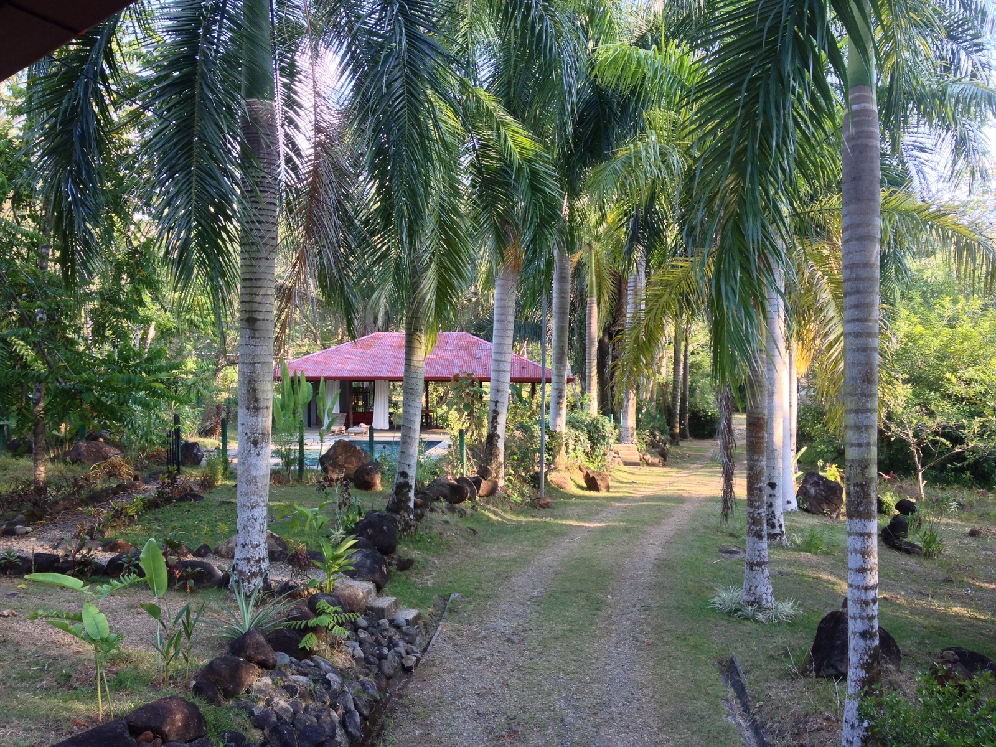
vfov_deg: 40.7
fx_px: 1007
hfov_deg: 52.6
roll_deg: +0.6
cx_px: 498
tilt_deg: -3.0
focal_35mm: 35
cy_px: 374
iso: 64
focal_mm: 4.28
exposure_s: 1/120
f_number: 2.4
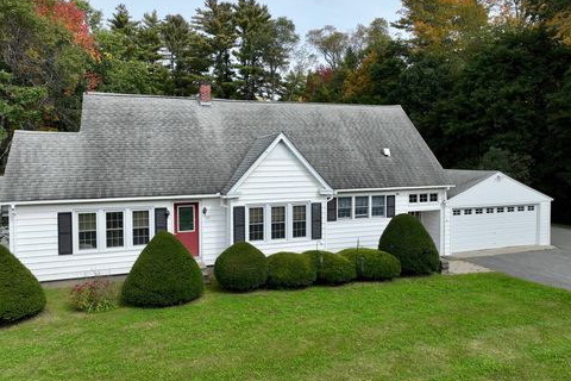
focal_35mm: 26
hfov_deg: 69.4
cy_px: 172
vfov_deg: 49.5
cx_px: 280
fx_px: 412
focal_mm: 12.29
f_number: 2.8
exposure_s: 1/2000
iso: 140
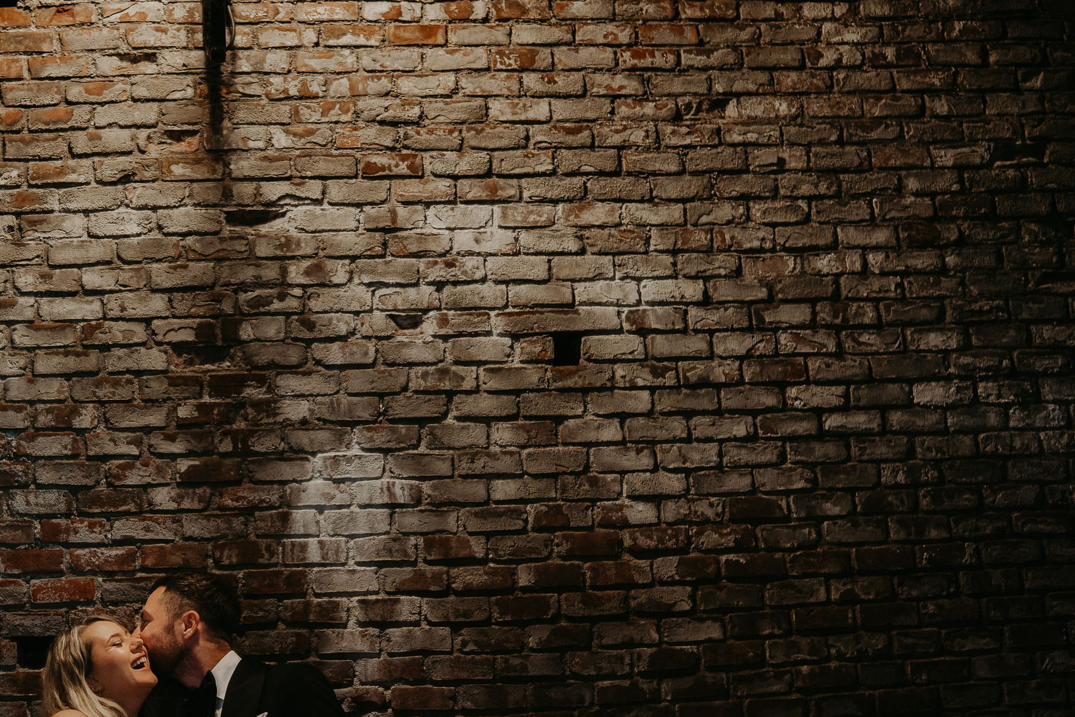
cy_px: 466
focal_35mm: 55
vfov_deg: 24.5
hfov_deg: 35.2
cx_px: 237
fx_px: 1642
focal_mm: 35
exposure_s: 1/640
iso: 1000
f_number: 1.4
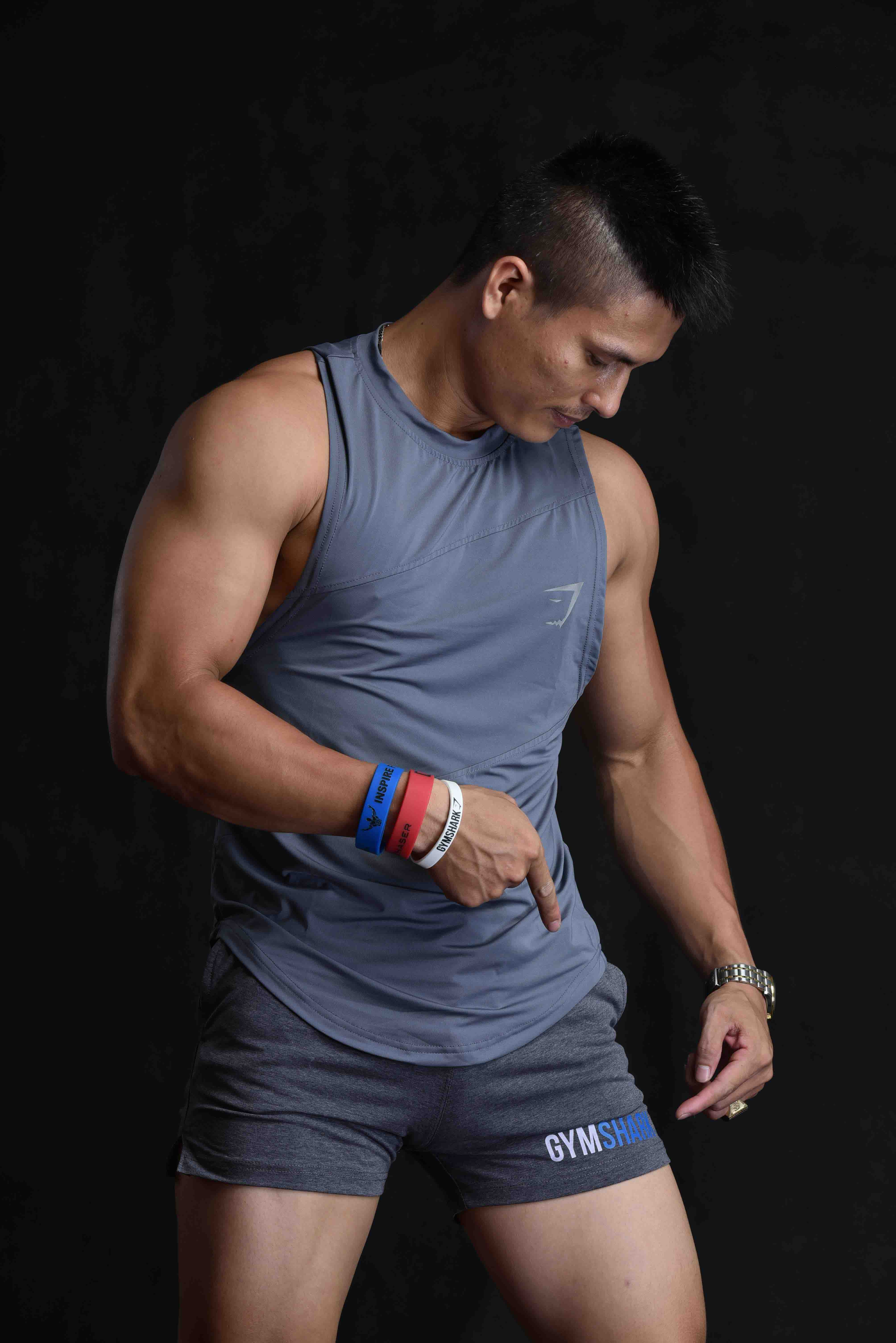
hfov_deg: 10.2
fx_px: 5035
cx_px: 448
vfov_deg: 15.2
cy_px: 672
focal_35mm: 135
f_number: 10
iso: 160
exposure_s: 1/200
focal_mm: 135
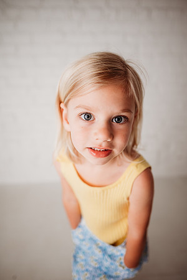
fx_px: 187
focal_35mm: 24
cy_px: 140
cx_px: 94
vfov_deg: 73.7
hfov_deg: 53.1
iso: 100
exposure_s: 1/200
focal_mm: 24
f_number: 2
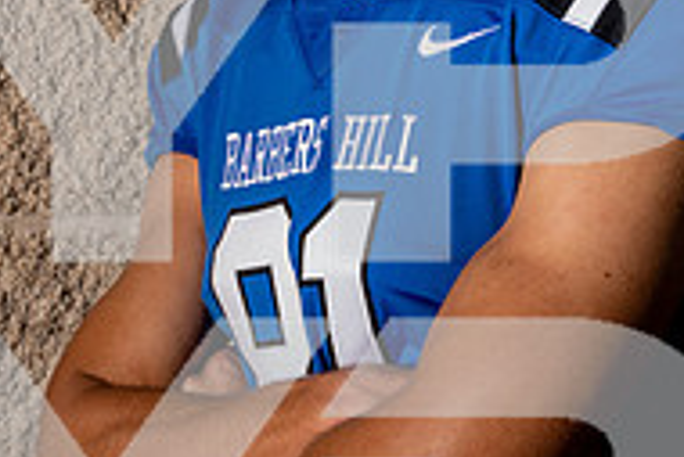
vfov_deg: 8.6
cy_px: 74
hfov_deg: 12.9
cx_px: 263
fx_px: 3023
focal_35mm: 159
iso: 100
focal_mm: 52
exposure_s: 1/250
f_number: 7.1
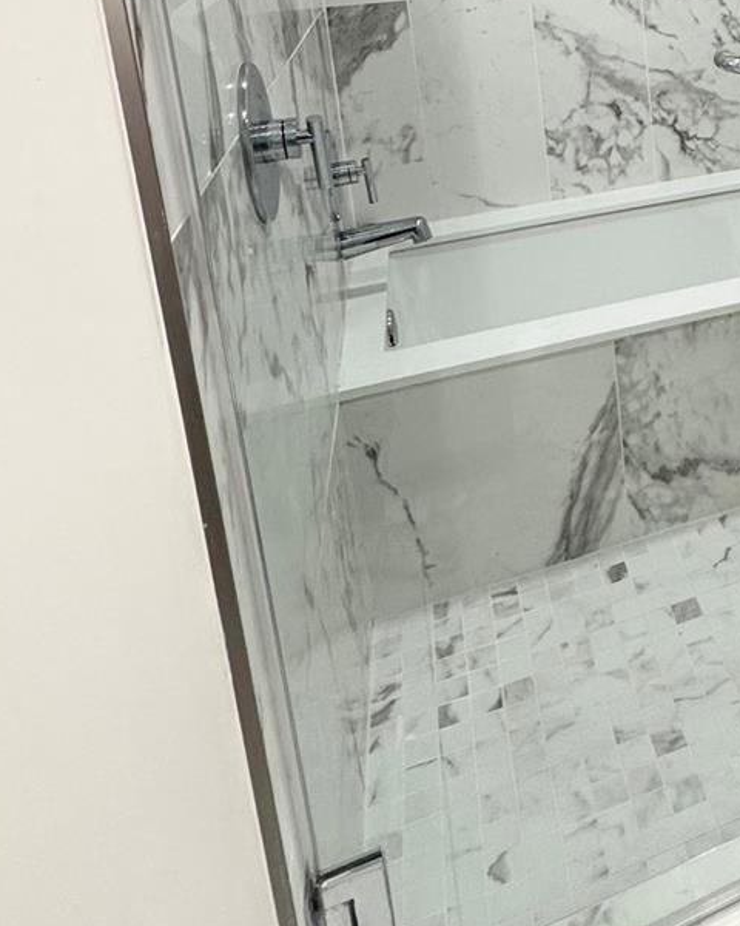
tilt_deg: -10.2
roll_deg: +2.7
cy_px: 52
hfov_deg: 35.7
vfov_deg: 45.5
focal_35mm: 35
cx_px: 822
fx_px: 958
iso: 160
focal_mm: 2.22
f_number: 2.2
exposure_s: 1/120
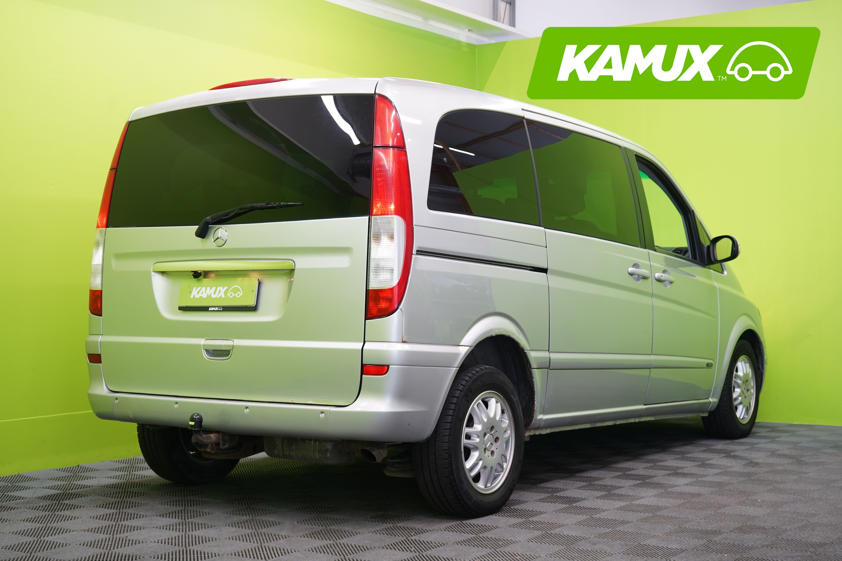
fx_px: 1169
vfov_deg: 27.0
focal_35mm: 50
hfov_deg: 39.6
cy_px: 280
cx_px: 421
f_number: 5.6
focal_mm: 50
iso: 400
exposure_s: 1/25
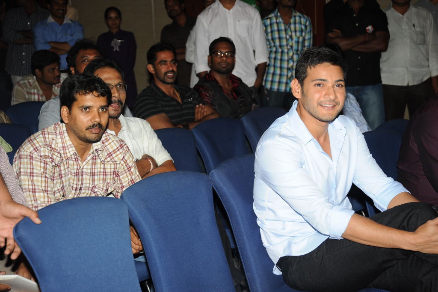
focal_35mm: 85
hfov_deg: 23.9
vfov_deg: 16.1
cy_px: 146
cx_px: 219
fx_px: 1034
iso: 400
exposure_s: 1/125
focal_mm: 85
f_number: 6.3
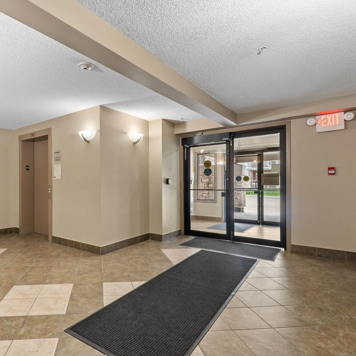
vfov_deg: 74.8
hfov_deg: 73.1
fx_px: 233
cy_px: 182
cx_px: 126
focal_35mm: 20
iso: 400
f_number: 11
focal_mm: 10
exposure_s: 1.3
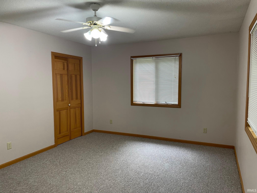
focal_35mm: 26
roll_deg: +0.7
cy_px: 96
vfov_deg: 53.0
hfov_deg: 67.3
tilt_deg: -5.4
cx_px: 128
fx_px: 193
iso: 100
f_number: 1.6
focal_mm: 4.2
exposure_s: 1/60
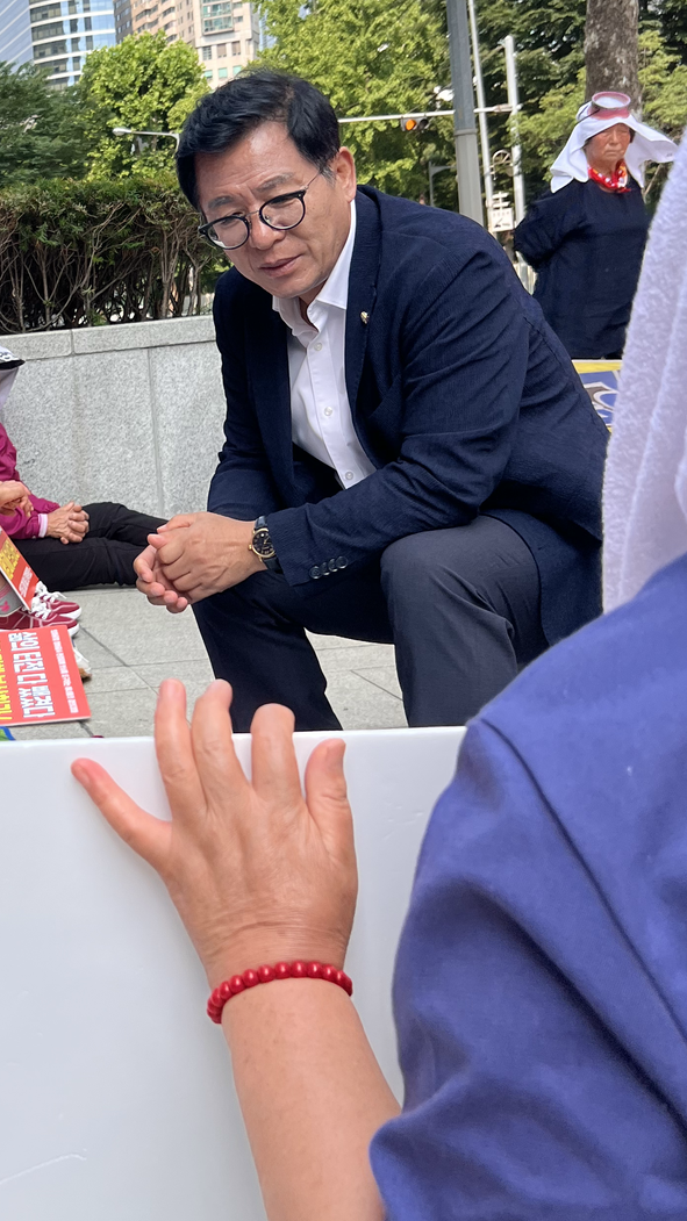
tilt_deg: -4.6
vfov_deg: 44.1
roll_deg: +4.5
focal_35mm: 46
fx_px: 1490
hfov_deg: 24.8
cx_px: 5
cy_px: 426
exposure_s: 1/2083
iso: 50
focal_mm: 5.7
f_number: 1.5
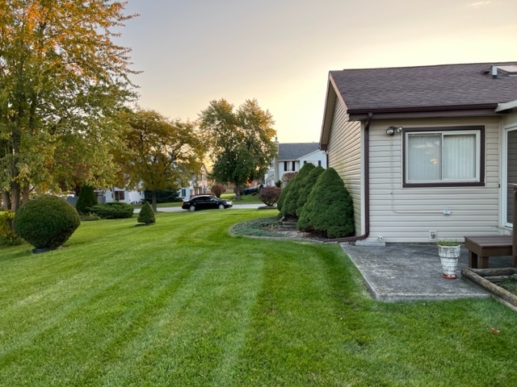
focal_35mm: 26
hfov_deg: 67.3
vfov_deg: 53.1
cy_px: 194
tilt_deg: -1.6
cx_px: 258
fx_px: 388
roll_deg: -0.7
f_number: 1.5
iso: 40
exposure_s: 1/243
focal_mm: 5.7
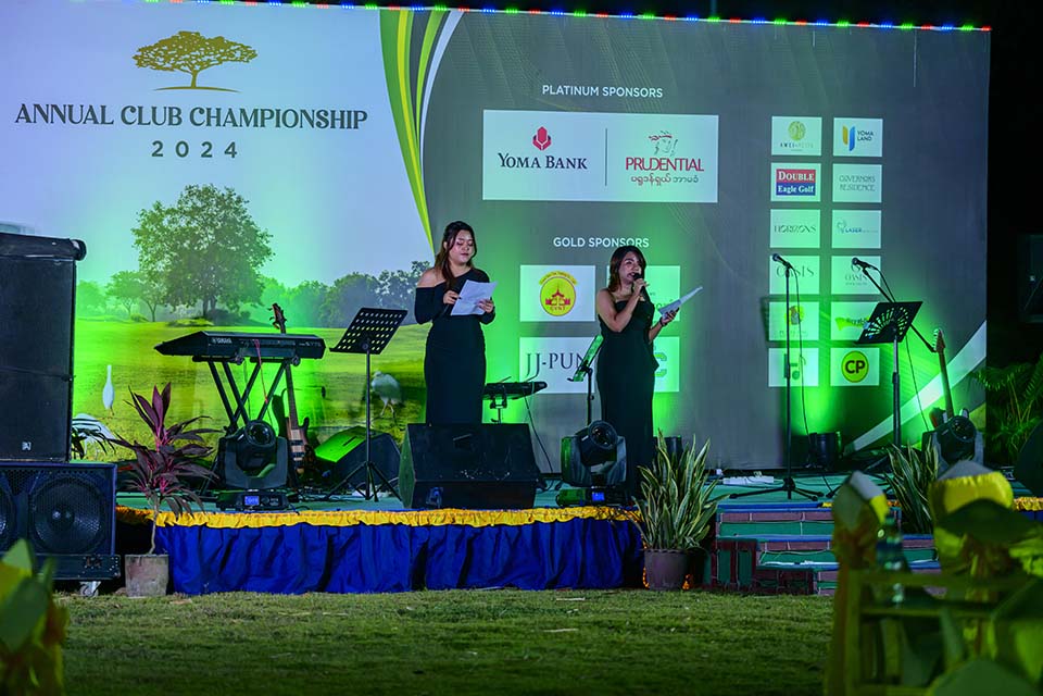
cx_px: 522
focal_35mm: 130
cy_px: 348
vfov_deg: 10.5
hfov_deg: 15.8
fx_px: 3766
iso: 360
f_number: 2.8
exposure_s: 1/250
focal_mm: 130
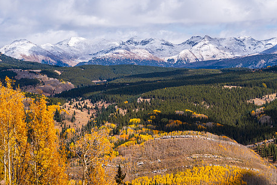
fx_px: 916
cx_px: 136
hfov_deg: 17.2
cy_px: 96
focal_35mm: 119
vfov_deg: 11.5
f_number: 13
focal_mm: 95
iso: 64
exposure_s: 1/100
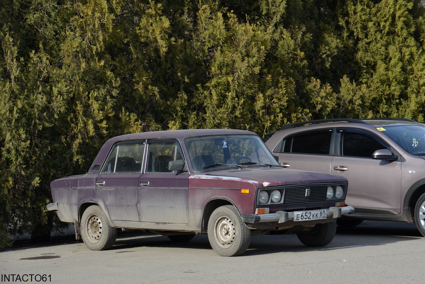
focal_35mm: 112
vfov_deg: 12.2
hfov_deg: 18.2
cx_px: 212
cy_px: 142
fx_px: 1328
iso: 180
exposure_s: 1/250
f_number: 8
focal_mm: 75
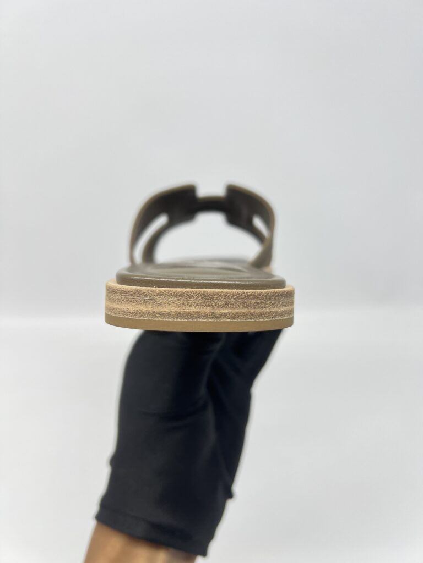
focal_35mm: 26
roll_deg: +0.2
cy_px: 282
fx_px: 424
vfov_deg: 67.3
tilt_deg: -28.3
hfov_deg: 53.1
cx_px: 212
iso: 40
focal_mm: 5.7
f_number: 1.5
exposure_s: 1/100
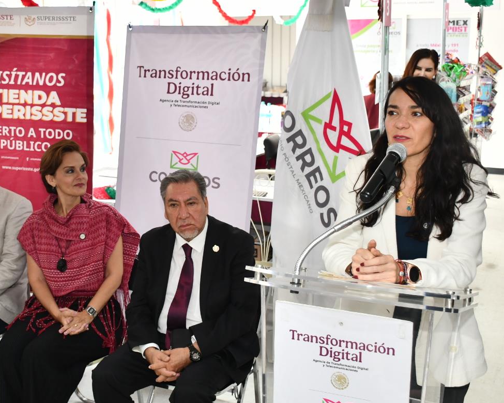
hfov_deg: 35.0
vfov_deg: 28.5
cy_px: 162
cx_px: 167
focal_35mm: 53
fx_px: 791
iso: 720
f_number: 4
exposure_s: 1/60
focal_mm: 23
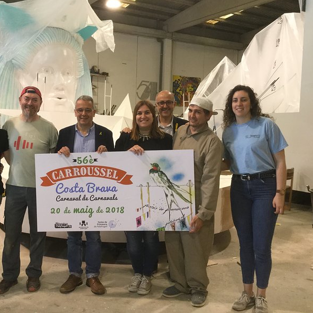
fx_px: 379
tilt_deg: -6.3
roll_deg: -2.6
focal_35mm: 37
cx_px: 107
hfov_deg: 44.3
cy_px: 155
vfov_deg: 44.9
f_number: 2.4
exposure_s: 1/33
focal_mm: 3.3
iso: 160
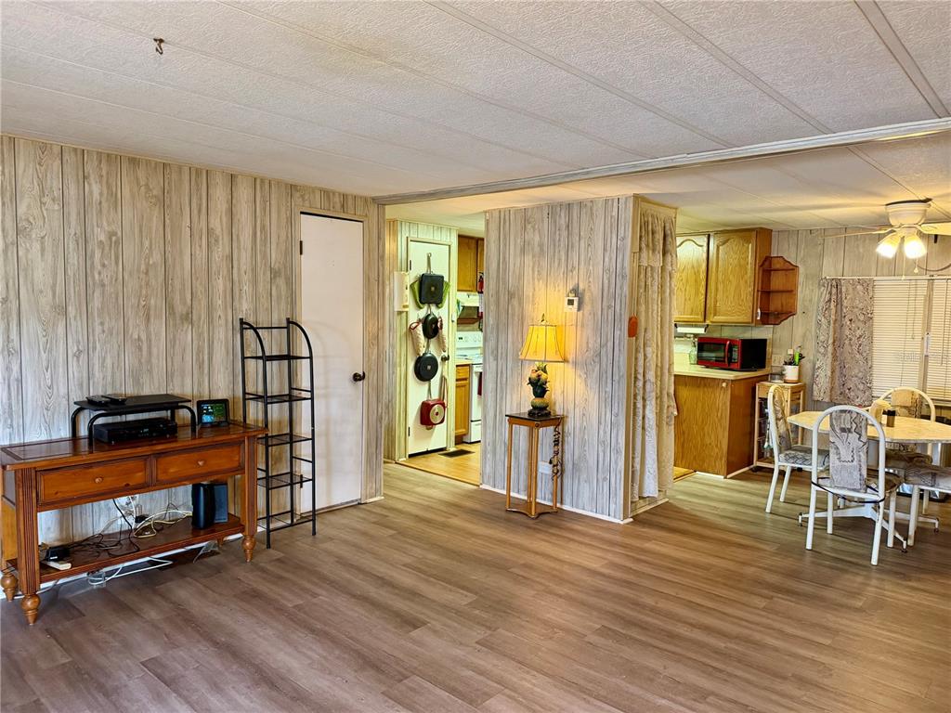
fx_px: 659
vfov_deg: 56.8
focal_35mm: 24
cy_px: 356
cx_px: 476
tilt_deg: -3.6
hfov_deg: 71.6
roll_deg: -0.7
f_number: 1.78
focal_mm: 6.76
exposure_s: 1/60
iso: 500
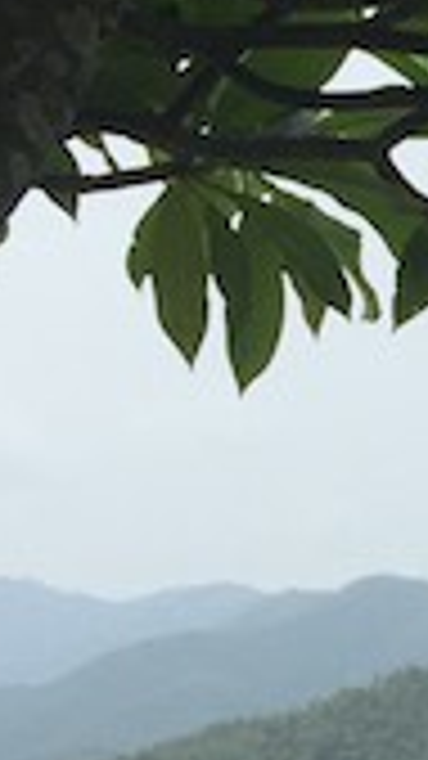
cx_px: 1487
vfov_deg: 11.8
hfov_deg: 6.0
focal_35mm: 179
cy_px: 868
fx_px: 3613
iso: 32
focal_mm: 4.15
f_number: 2.2
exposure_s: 1/1464
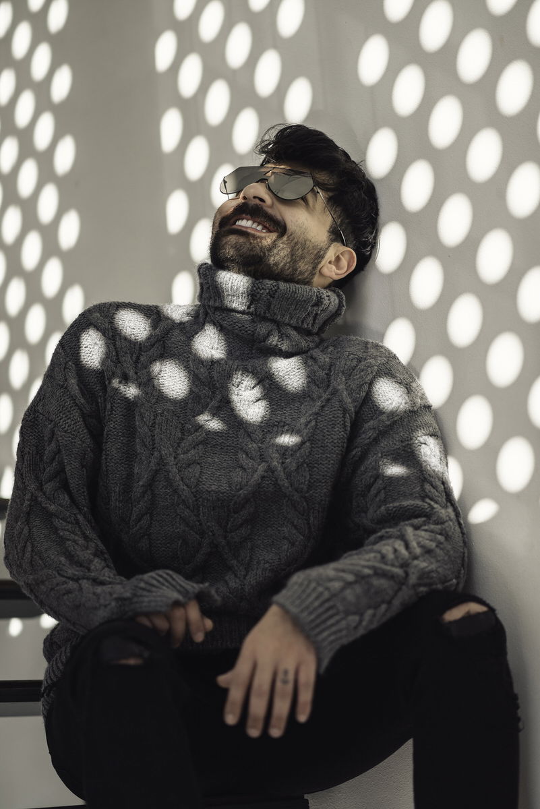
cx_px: 270
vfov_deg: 23.9
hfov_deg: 16.1
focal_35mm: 85
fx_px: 1911
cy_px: 404
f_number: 1.8
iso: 50
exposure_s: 1/1000
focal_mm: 85
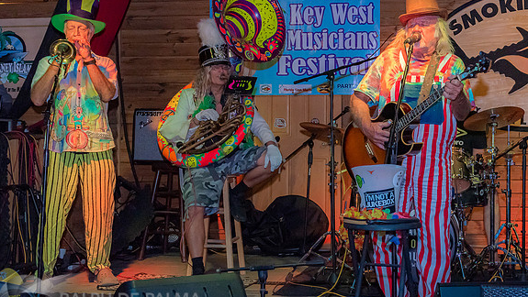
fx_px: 840
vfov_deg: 20.1
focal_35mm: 60
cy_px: 122
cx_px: 383
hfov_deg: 34.3
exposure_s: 1/160
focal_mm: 32
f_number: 5.6
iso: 2000
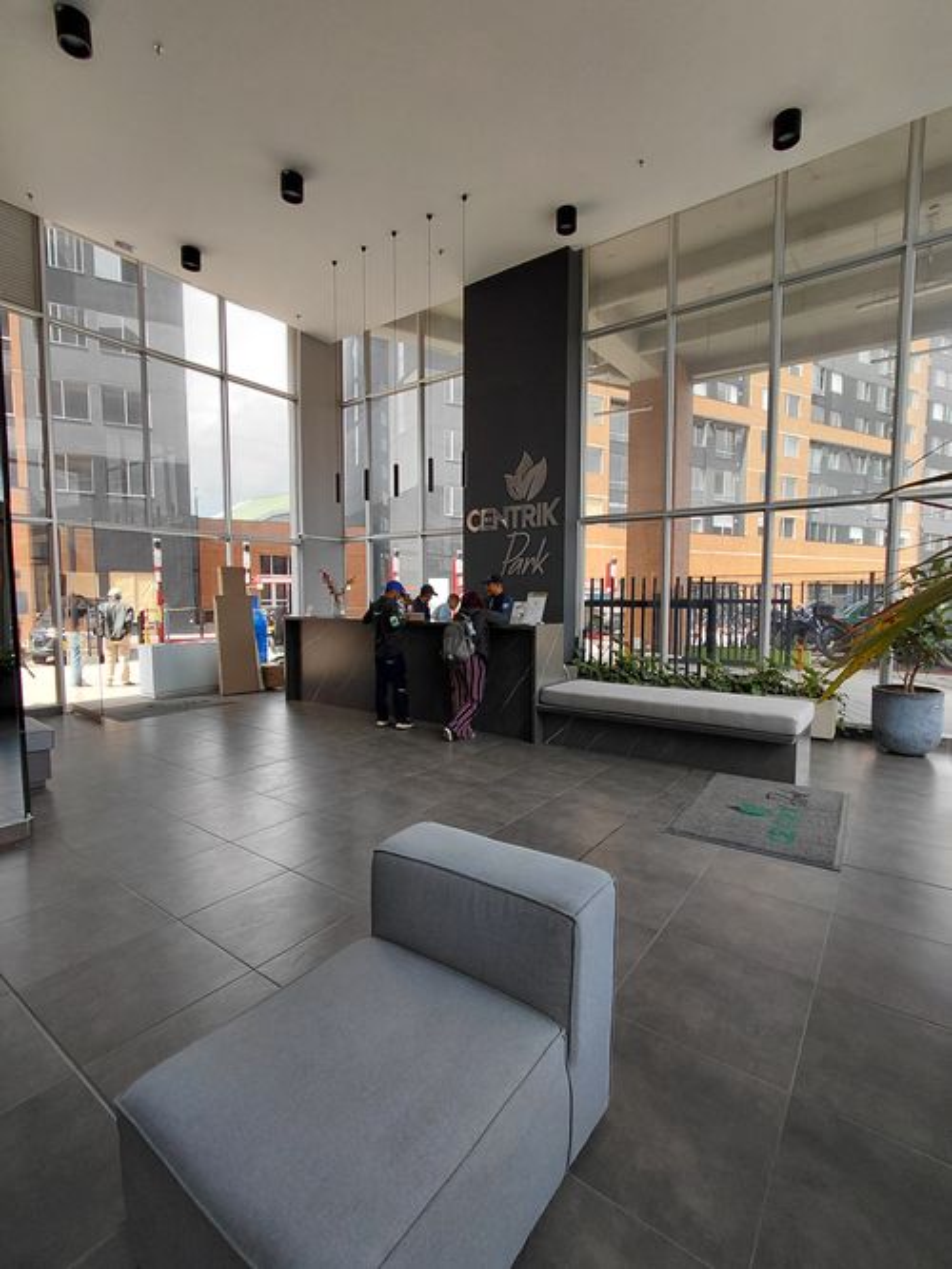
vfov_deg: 94.5
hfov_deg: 78.1
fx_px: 587
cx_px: 476
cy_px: 634
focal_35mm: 16
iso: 40
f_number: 2.2
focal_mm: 1.64
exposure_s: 1/409
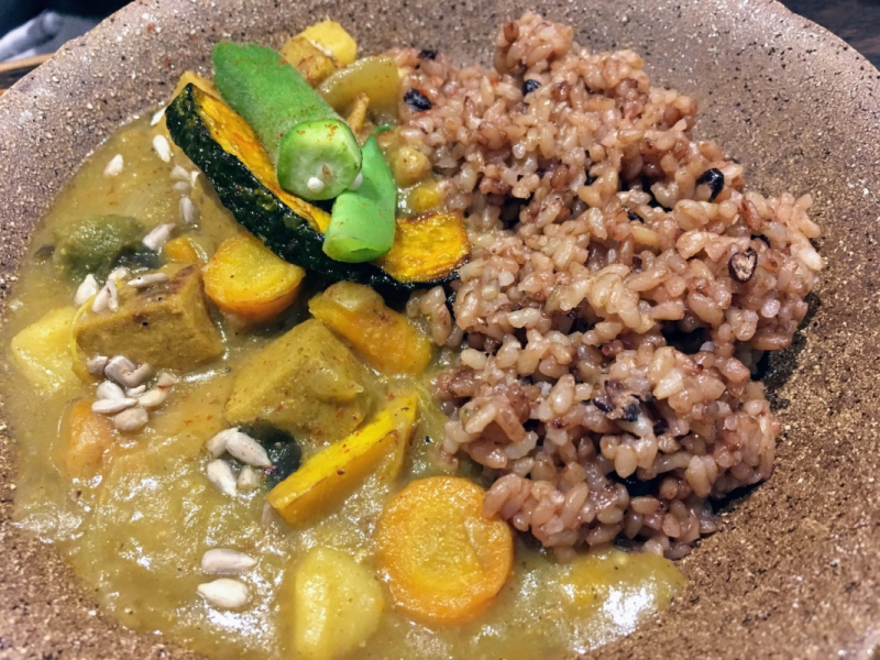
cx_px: 440
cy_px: 330
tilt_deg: -54.2
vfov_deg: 48.2
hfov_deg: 61.7
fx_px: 737
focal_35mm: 29
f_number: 2.2
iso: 200
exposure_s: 1/30
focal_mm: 4.15
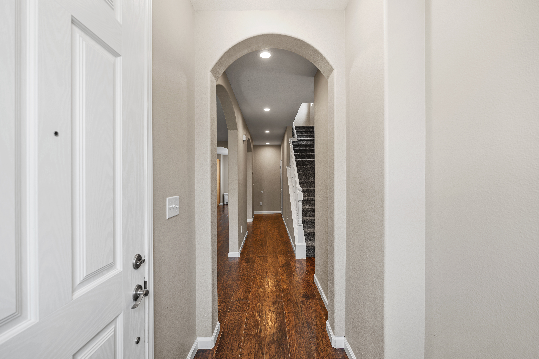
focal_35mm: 16
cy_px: 180
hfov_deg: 96.7
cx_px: 270
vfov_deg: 73.7
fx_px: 240
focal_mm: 16
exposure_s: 1/13
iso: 200
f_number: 4
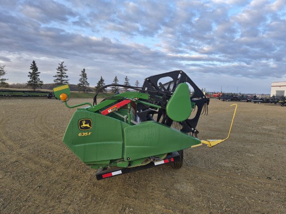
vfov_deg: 58.9
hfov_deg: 73.9
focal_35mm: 23
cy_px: 107
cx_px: 143
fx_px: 190
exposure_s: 1/180
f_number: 1.8
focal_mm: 5.4
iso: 32
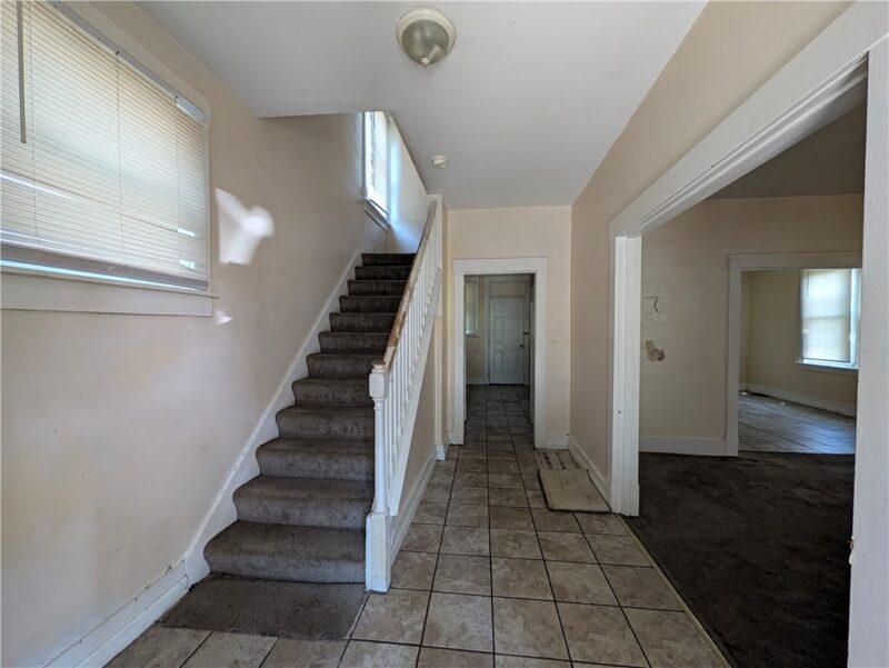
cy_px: 334
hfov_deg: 110.5
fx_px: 308
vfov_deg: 94.6
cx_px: 444
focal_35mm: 12
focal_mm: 2.02
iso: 53
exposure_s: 1/46.3
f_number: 1.7
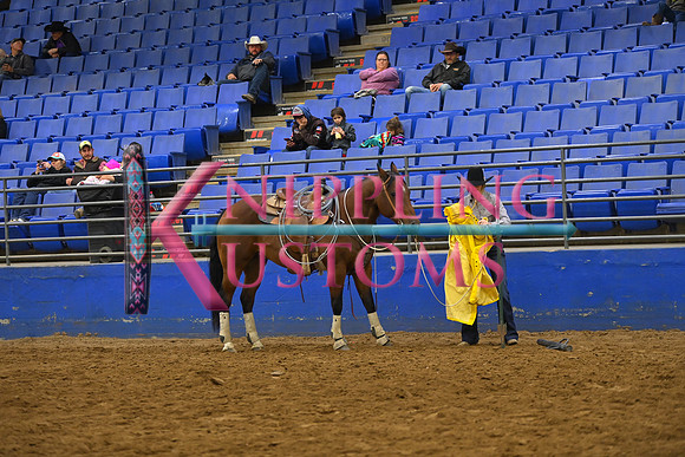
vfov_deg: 12.2
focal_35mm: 112
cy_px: 228
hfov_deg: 18.3
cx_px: 342
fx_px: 2132
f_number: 2.8
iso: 3200
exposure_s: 1/400
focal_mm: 112
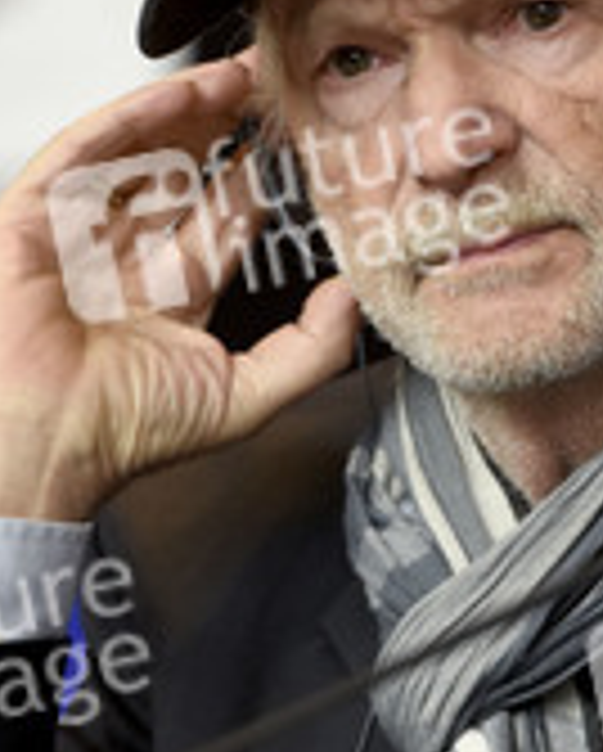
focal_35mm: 673
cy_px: 441
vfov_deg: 2.9
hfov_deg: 2.3
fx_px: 14986
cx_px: 410
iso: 640
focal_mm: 200
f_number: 3.2
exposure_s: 1/320
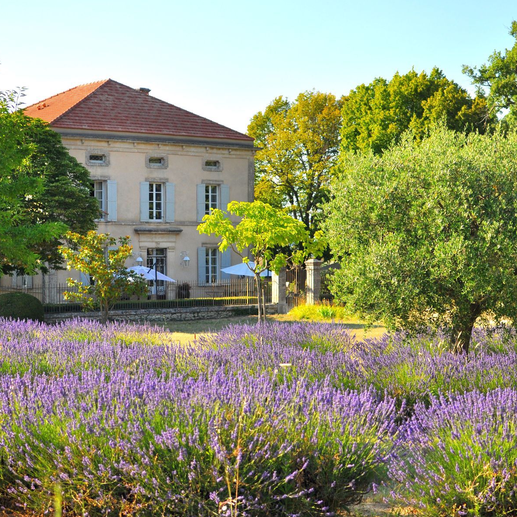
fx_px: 1143
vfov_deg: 25.5
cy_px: 259
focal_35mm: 68
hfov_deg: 25.4
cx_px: 212
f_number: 2.5
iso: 200
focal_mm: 35
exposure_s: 1/4000
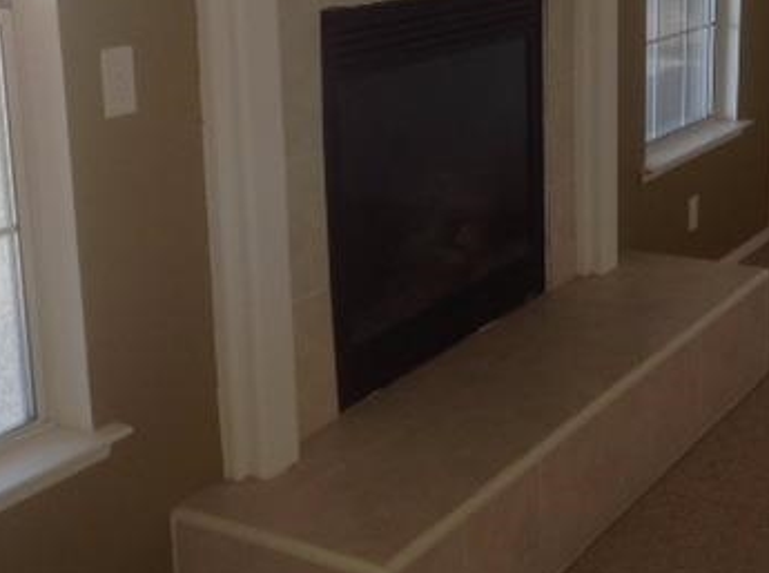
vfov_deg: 22.3
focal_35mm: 65
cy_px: 154
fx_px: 1440
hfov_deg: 29.8
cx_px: 452
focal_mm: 4.28
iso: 64
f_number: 2.4
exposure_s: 1/60
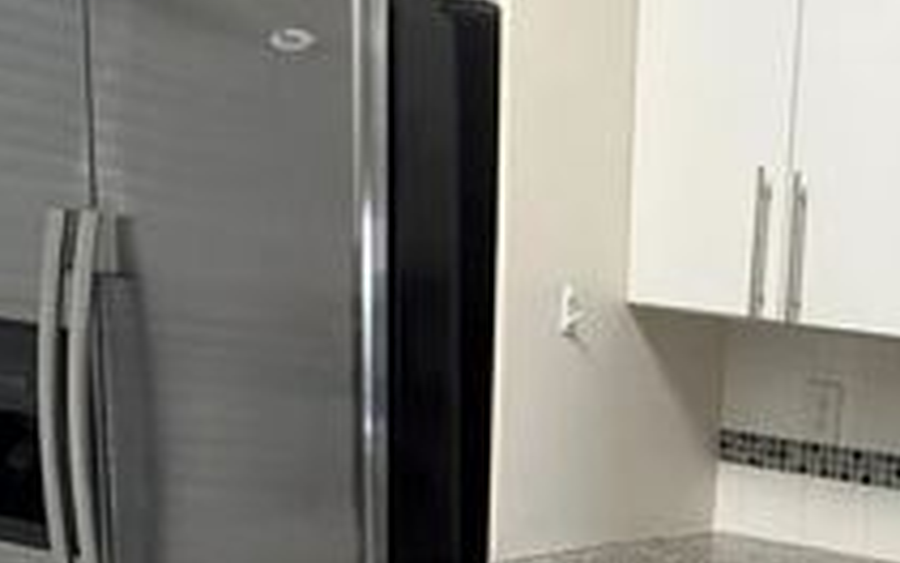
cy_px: 610
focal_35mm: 45
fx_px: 1104
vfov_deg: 26.5
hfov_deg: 34.3
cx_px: 1113
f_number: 2.2
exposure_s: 1/60
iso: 200
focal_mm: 2.22
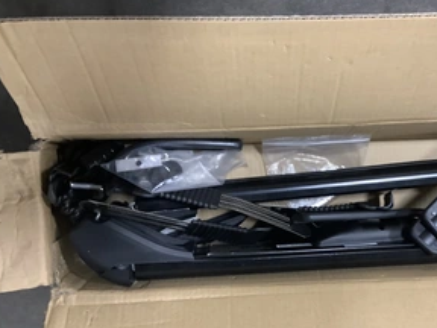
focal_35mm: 43
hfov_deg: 43.4
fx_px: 543
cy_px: 219
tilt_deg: -78.6
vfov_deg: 33.3
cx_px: 281
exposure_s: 1/30
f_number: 2.4
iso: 500
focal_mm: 3.3
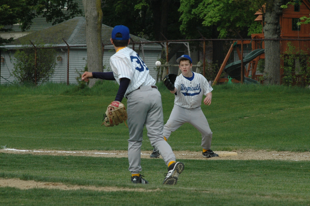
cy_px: 100
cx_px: 174
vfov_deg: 3.9
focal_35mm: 352
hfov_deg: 5.9
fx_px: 3028
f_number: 11
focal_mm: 180
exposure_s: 1/500
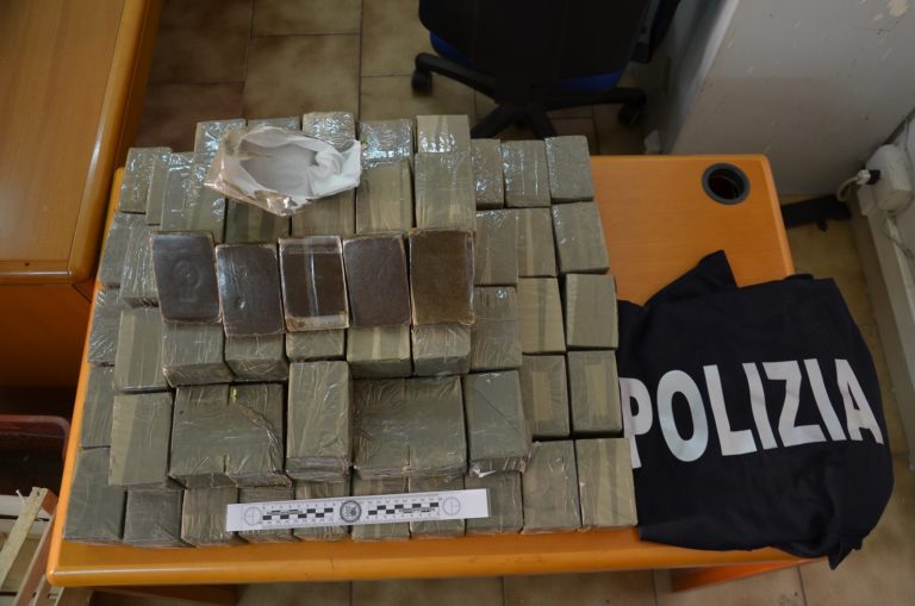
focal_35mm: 32
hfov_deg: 59.6
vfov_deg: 41.6
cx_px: 458
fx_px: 799
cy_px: 303
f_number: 3.8
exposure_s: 1/8
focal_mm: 21
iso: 100
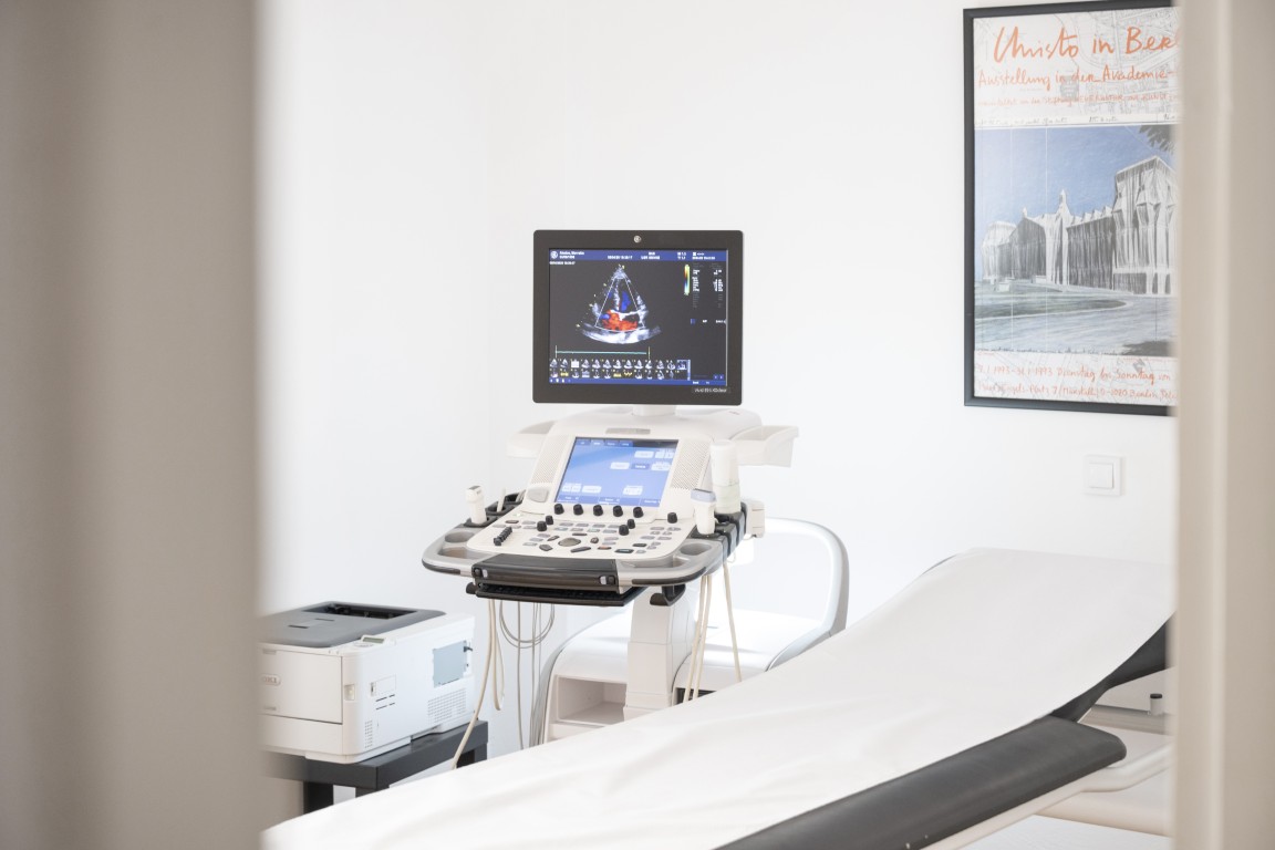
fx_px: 2054
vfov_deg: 23.4
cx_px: 638
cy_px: 425
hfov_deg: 34.5
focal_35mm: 58
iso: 500
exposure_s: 1/25
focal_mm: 58
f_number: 4.5
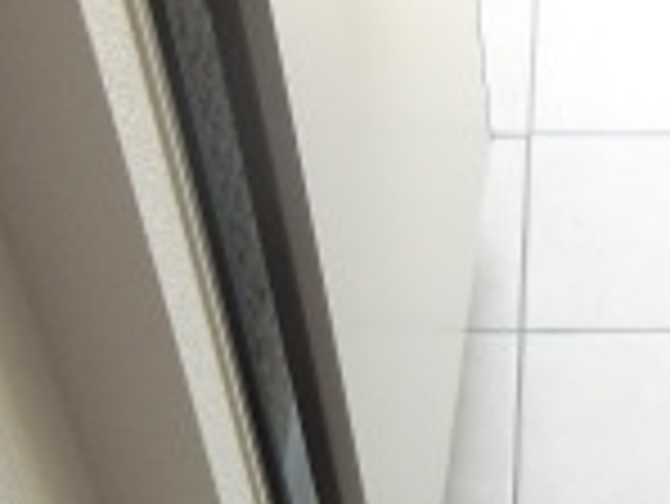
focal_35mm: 103
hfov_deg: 18.2
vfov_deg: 12.3
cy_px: 1076
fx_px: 1995
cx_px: 782
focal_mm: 4.3
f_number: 3.2
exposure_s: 1/160
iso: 80
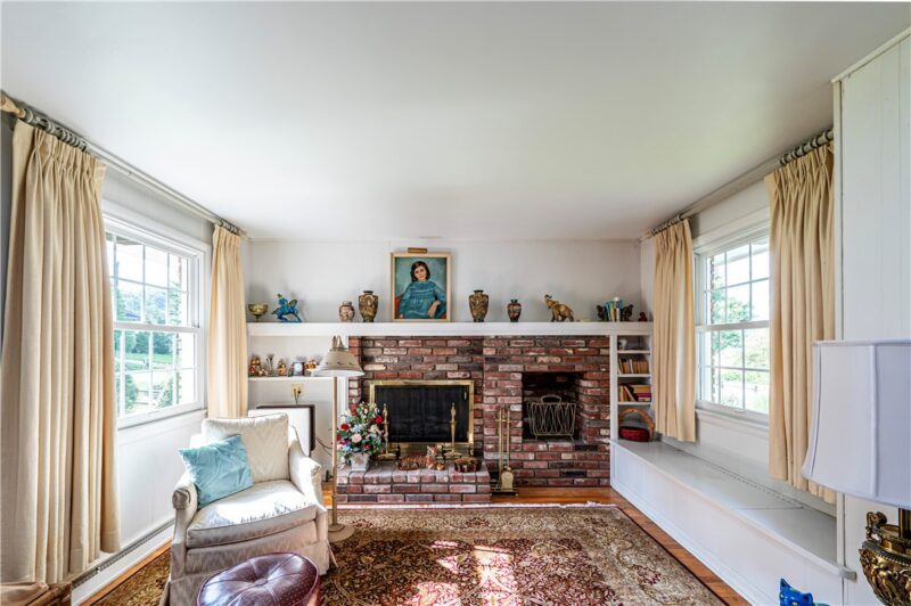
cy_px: 303
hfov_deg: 104.3
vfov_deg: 81.1
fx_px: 354
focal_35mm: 14
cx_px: 456
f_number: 8
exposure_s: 1/160
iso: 1600
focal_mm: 14
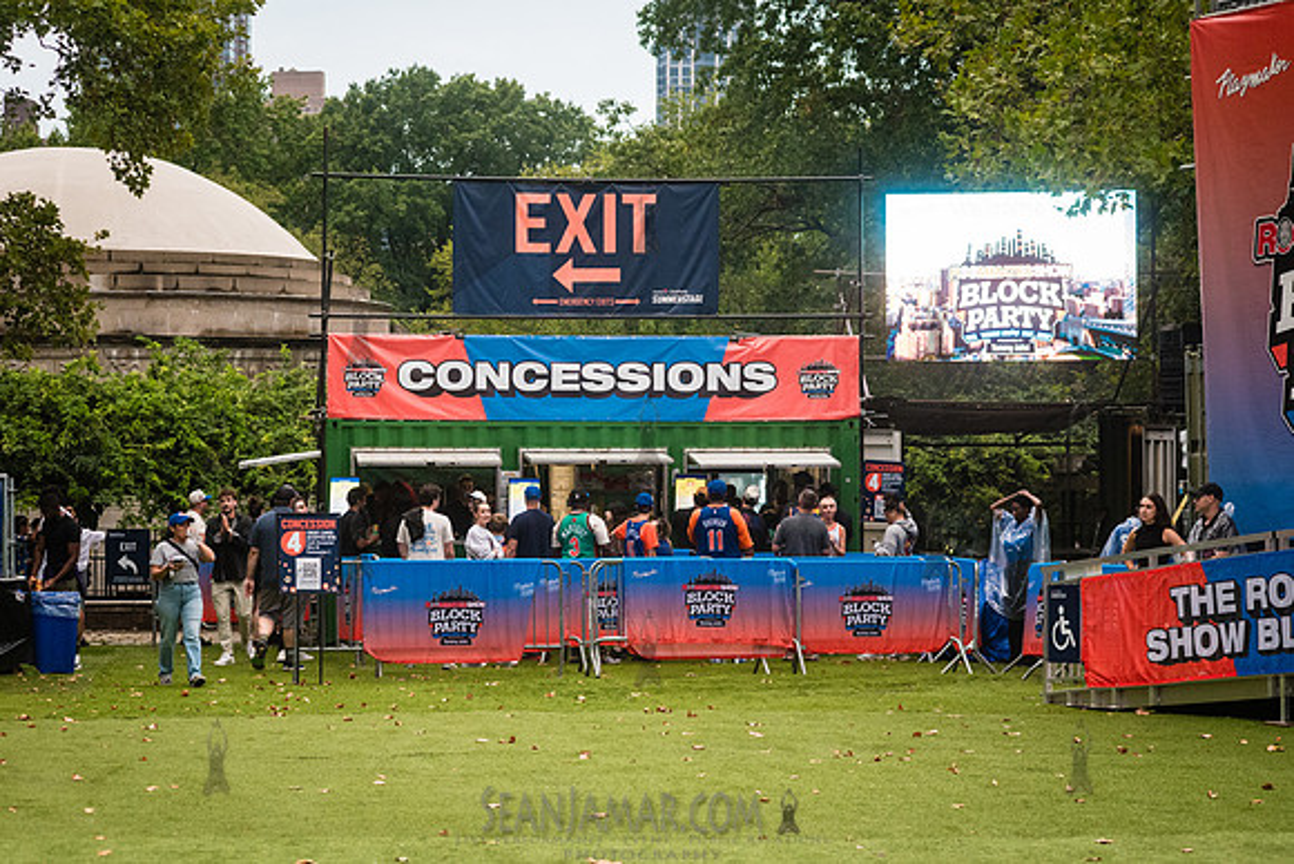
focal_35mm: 90
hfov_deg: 22.7
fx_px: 3219
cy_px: 432
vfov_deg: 15.3
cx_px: 632
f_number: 4.5
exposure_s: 1/400
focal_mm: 86
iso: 5000
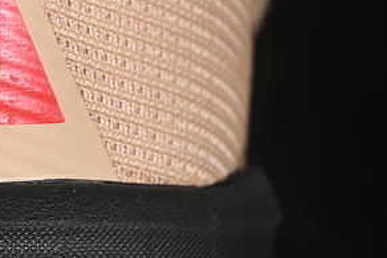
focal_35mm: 277
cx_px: -110
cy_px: 7
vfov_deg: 5.0
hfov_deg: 7.4
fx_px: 2979
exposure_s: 1/80
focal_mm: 50
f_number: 7.1
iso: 160
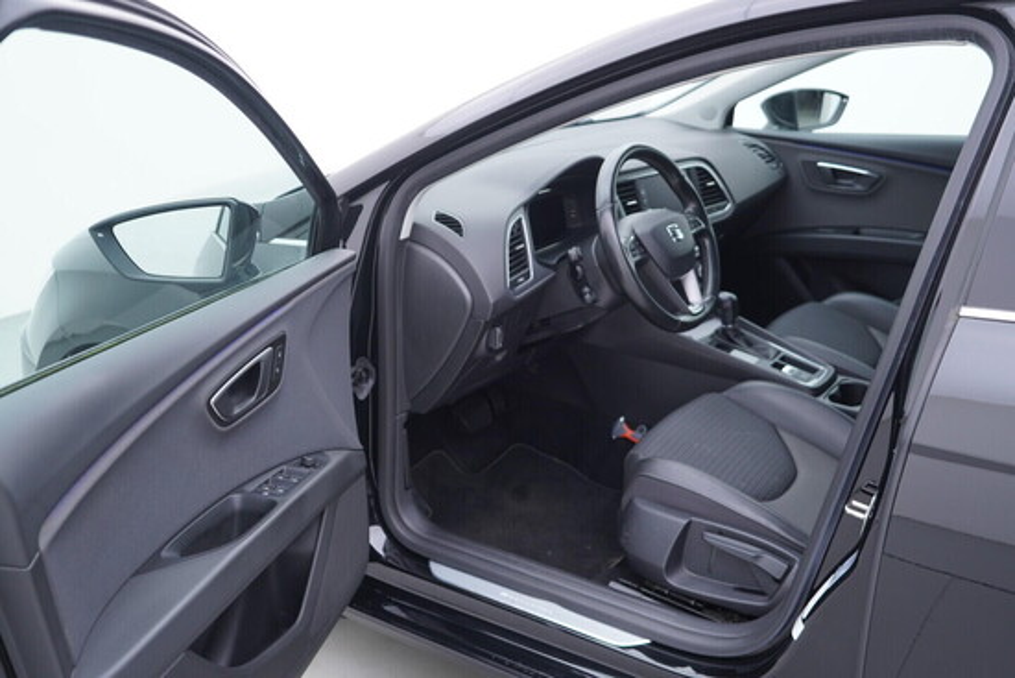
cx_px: 508
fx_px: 1015
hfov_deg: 53.1
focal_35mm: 36
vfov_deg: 36.9
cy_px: 339
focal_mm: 24
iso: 160
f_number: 2.8
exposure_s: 1/40
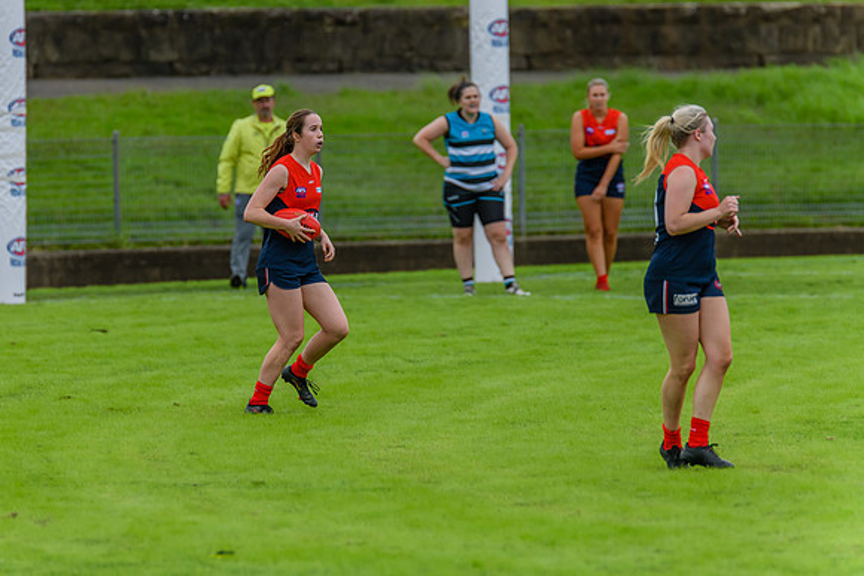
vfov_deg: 2.9
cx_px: 382
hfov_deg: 4.4
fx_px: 11237
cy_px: 261
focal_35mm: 468
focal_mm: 420
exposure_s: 1/2000
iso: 800
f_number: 5.6
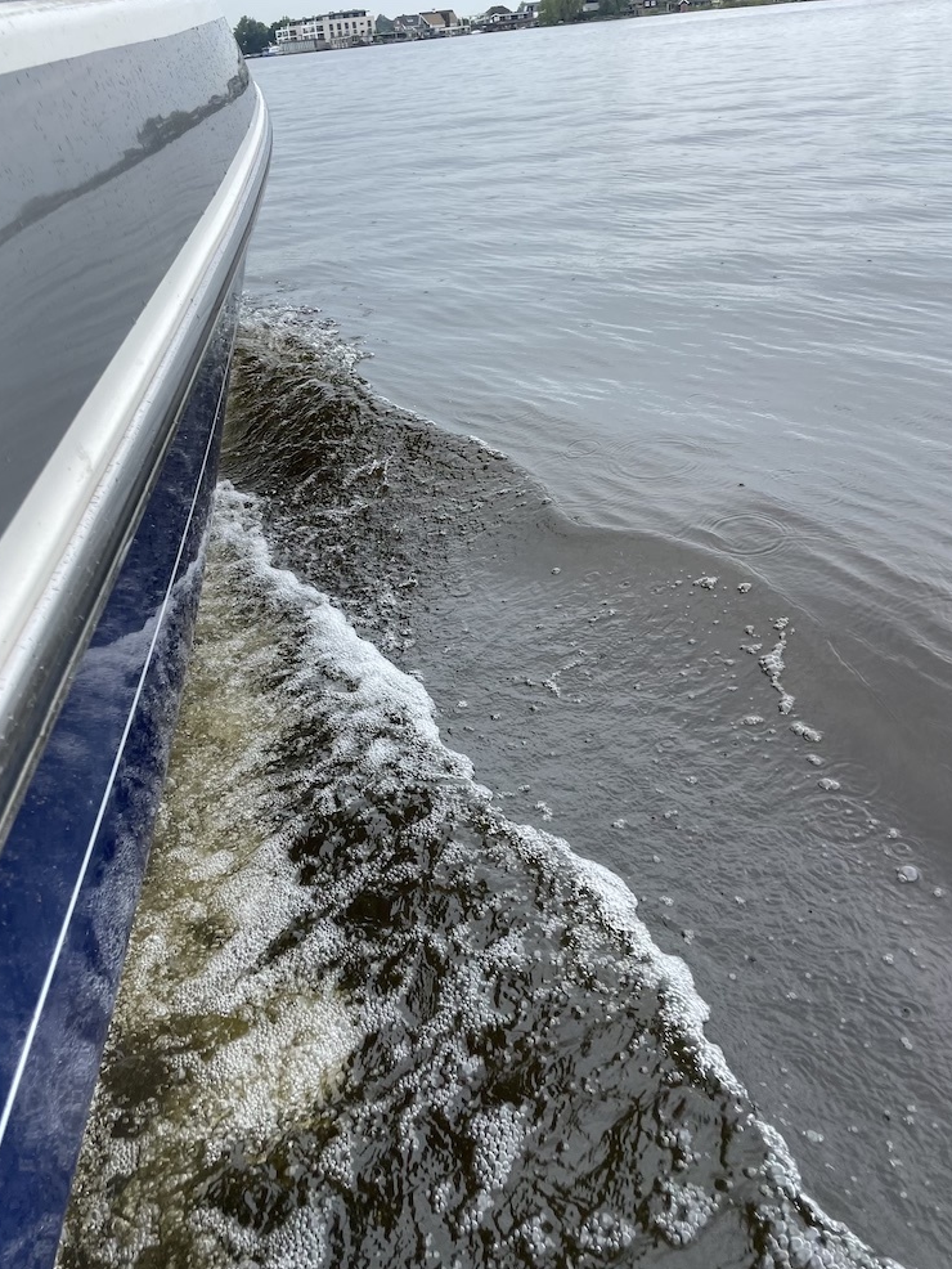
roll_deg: +8.1
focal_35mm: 27
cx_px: 475
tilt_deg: -31.3
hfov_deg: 51.4
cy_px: 656
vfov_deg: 65.3
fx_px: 990
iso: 32
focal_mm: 4.2
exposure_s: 1/1024
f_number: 1.6
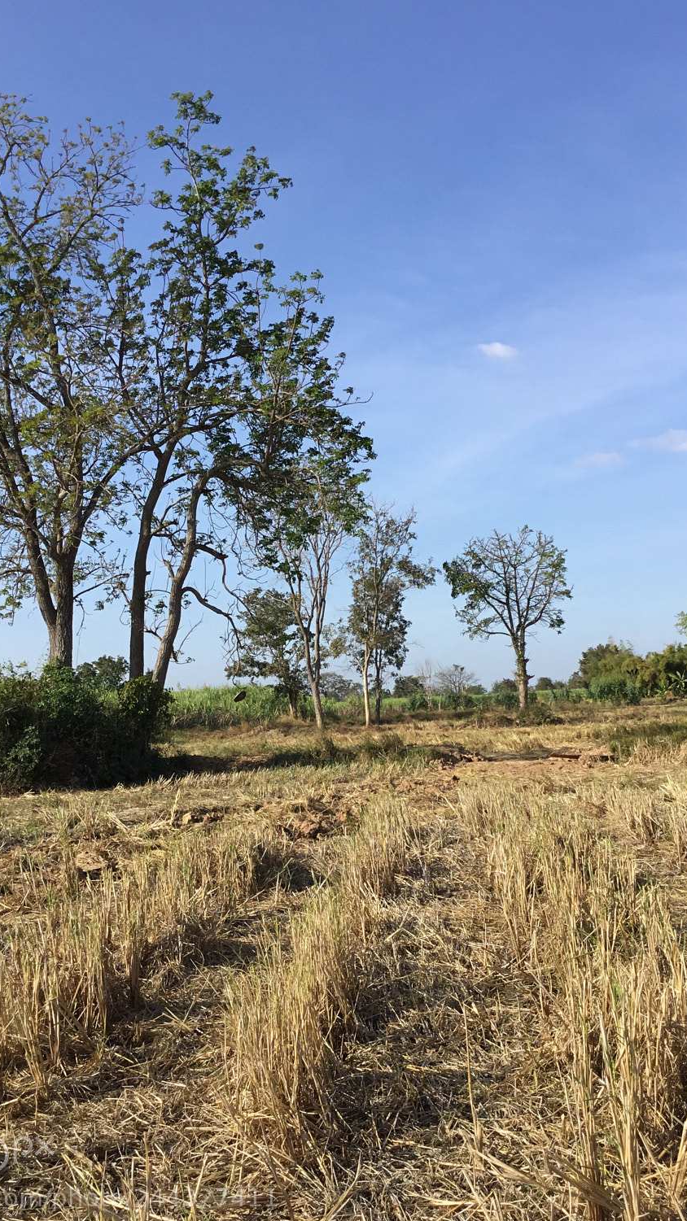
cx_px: 340
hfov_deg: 32.8
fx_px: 1166
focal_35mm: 36
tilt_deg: +3.9
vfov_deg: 55.3
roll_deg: +2.7
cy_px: 611
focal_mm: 3.3
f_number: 2.4
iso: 25
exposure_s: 1/1087
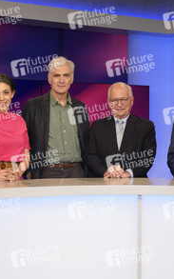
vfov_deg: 35.1
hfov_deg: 22.3
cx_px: 105
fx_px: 440
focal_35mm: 58
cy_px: 137
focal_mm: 37
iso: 2000
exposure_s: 1/125
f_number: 5.6
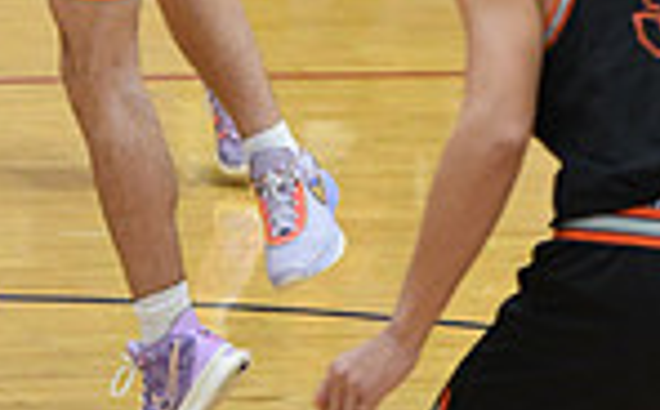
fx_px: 8792
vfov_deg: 2.7
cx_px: 49
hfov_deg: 4.3
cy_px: -499
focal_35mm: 490
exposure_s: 1/800
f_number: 2.8
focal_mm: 105
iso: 6400
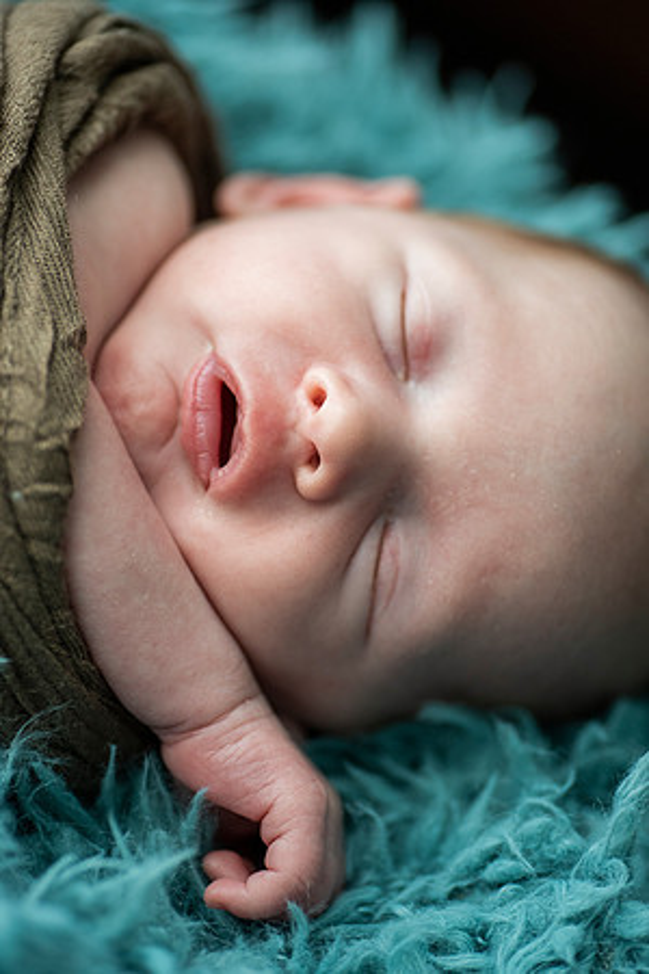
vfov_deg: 22.6
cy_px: 487
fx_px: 2434
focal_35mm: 90
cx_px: 324
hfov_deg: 15.2
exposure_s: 1/250
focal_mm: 90
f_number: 3.8
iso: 1000
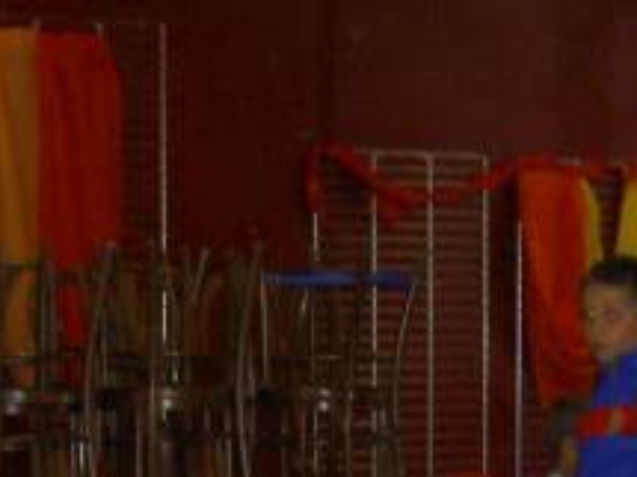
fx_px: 2667
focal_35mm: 145
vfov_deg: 10.1
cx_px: 116
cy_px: 533
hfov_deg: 13.5
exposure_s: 1/60
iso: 100
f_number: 2.8
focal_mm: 8
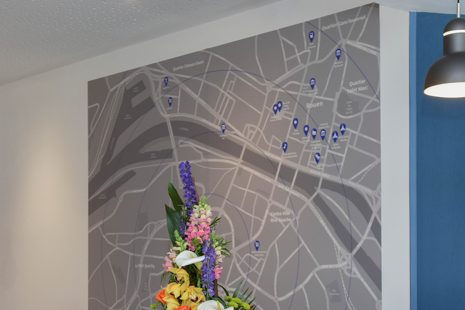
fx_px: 827
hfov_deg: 31.3
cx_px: 191
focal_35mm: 64
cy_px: 275
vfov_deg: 20.8
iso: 250
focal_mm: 30
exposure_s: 1/60
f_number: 4.5
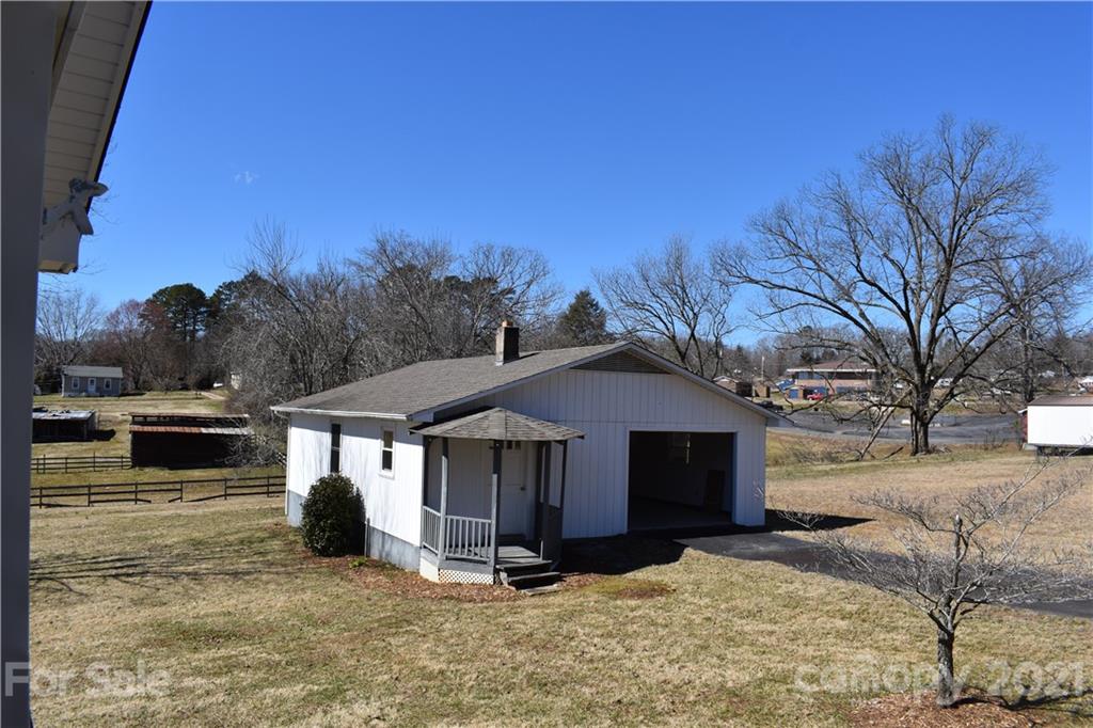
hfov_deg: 67.4
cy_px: 364
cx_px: 546
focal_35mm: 27
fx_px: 819
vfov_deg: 47.9
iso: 200
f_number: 11
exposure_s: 1/500
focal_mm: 18
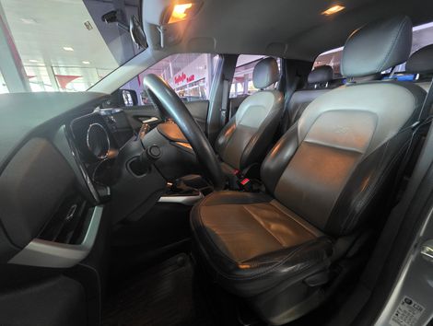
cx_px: 216
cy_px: 163
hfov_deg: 106.1
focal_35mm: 13
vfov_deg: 90.1
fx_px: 163
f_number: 1.9
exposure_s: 1/24
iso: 1000
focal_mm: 2.2
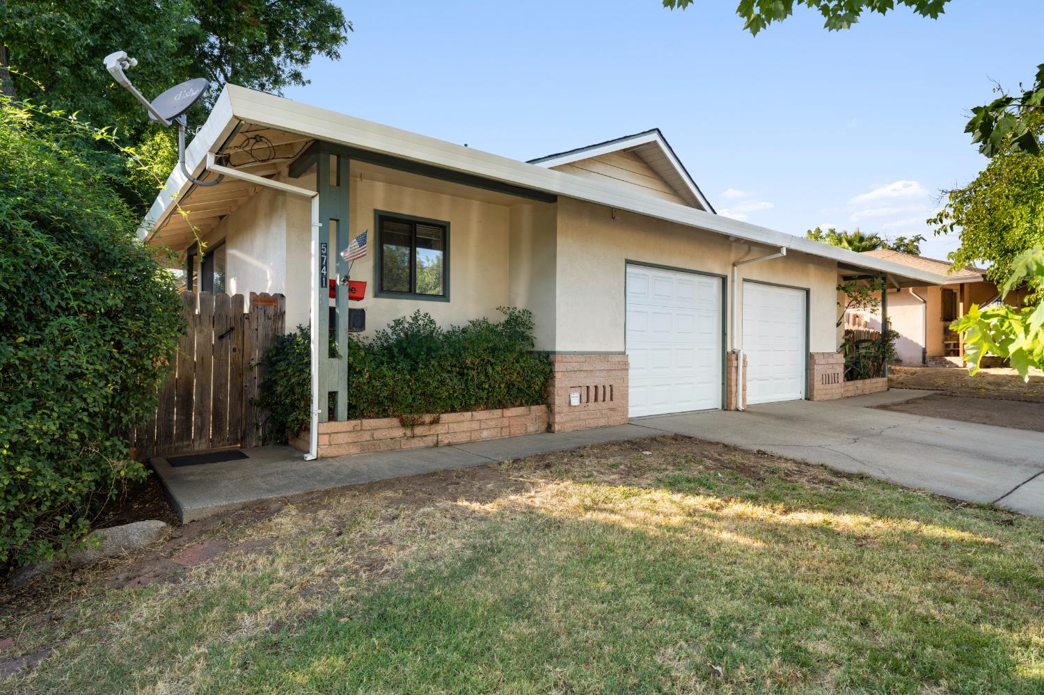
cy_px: 348
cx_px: 522
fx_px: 551
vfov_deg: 64.5
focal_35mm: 19
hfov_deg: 86.9
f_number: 7.1
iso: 400
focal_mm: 19
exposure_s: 1/125
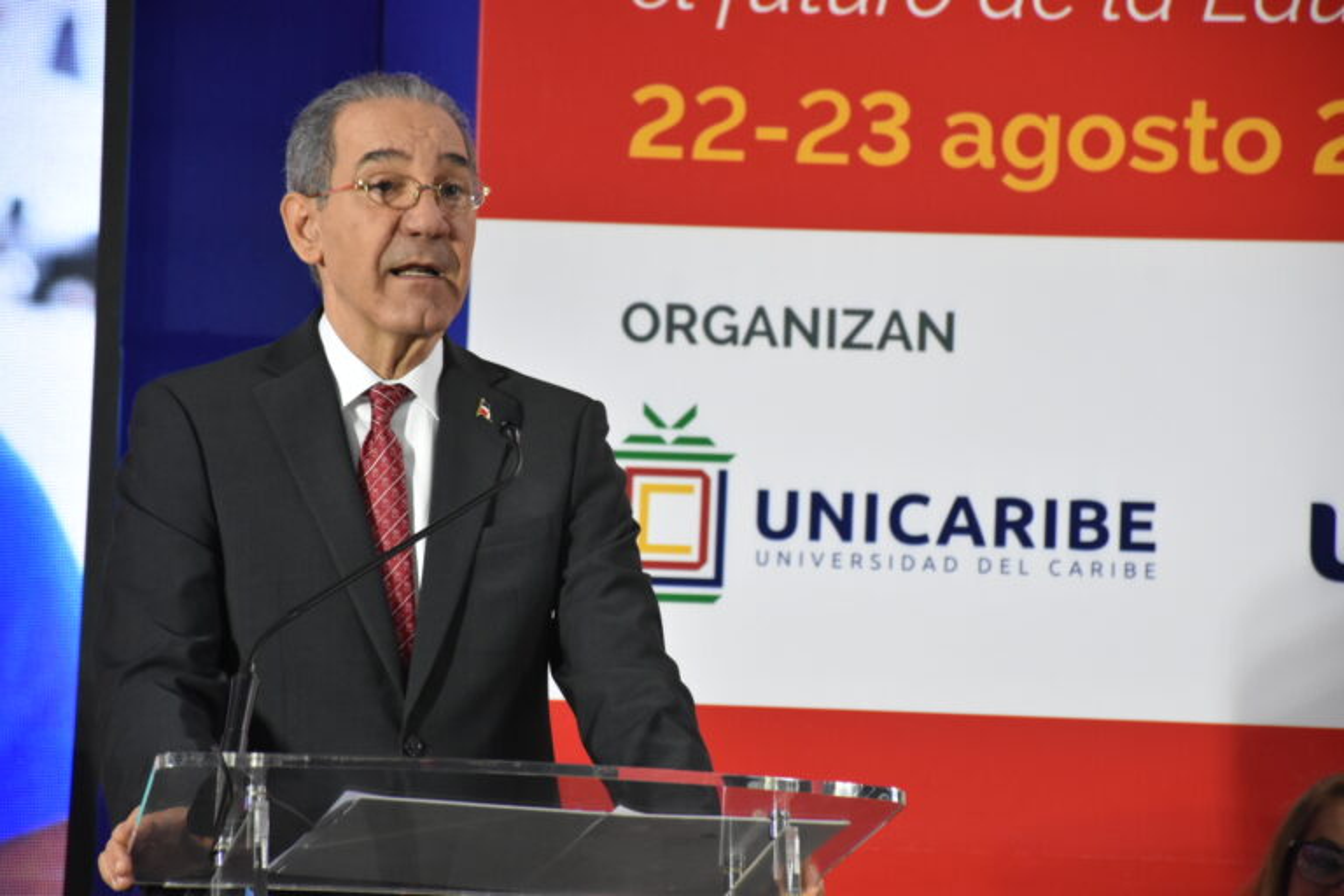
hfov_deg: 9.8
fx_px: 7839
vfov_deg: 6.5
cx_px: 672
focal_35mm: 210
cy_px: 448
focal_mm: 140
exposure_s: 1/125
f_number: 5.6
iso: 2500
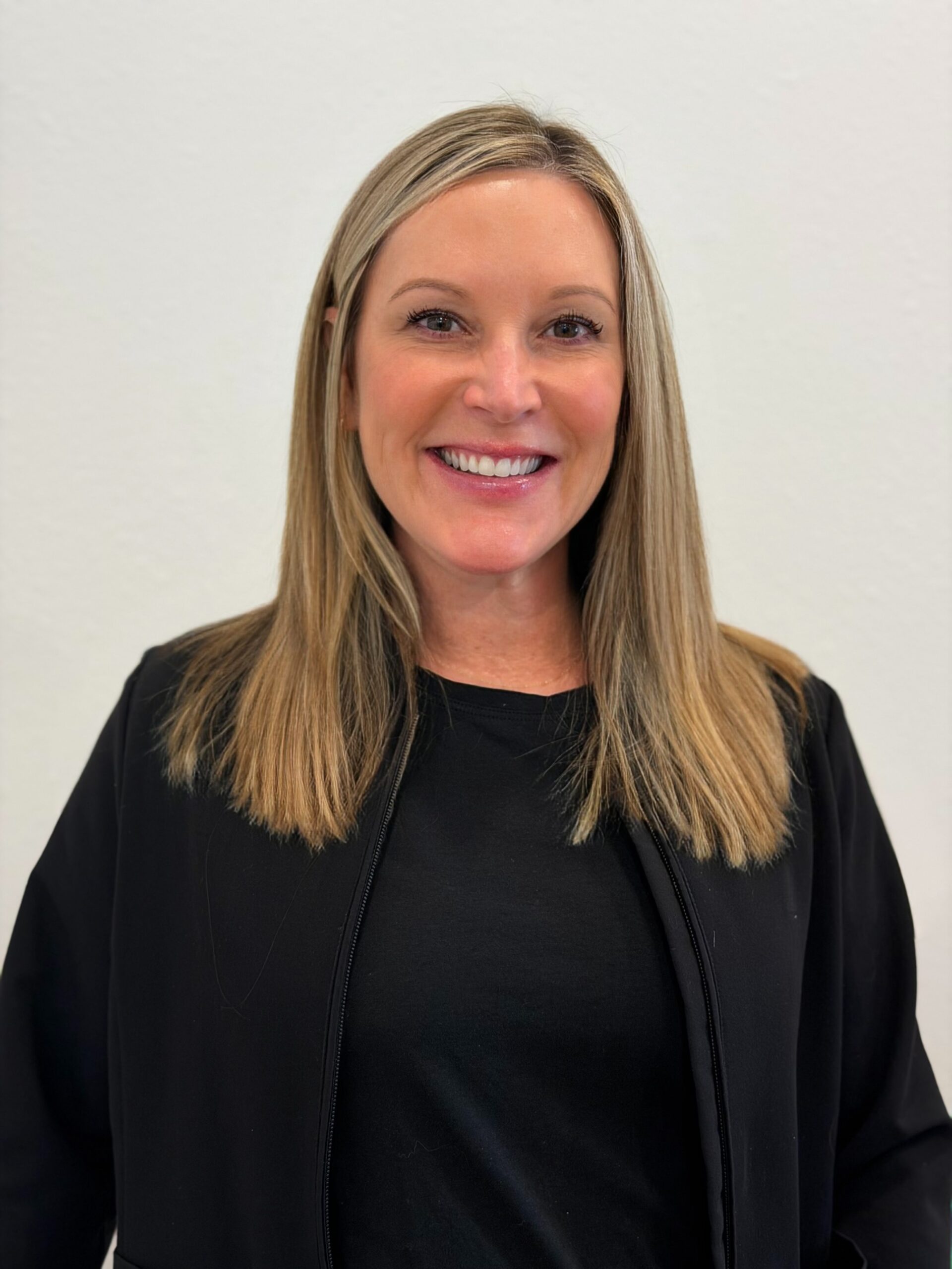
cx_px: 476
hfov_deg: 30.3
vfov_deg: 39.7
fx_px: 1760
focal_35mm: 48
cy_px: 634
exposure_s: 1/60
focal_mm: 6.76
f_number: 1.78
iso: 80
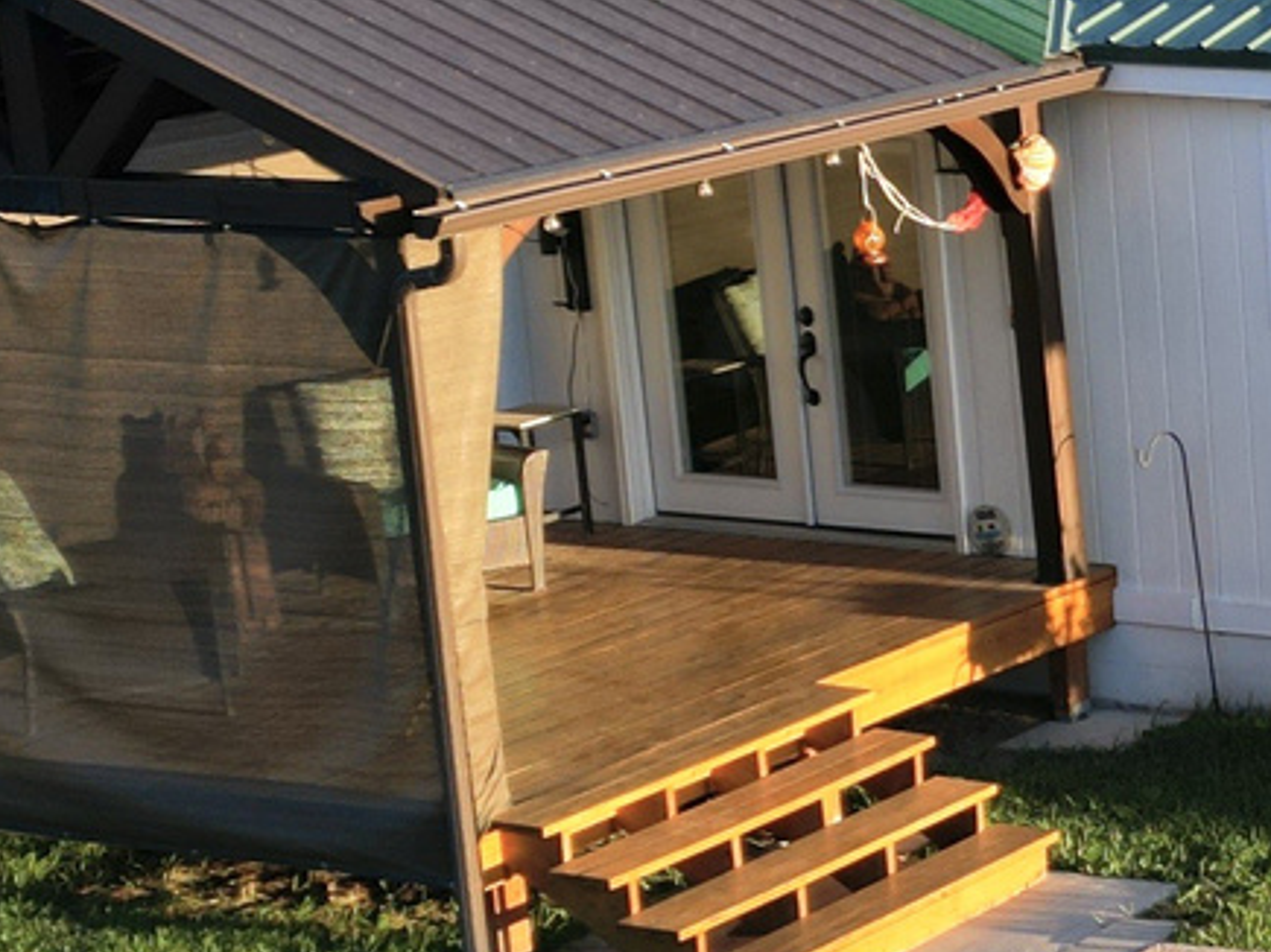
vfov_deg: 13.1
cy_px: 499
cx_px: 2191
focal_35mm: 113
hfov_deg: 15.3
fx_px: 4148
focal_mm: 6.72
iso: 100
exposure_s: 1/640
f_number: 1.7
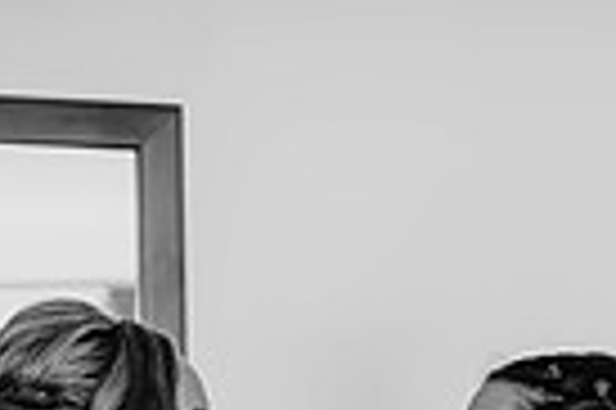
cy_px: 750
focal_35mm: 148
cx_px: 598
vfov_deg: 8.8
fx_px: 2529
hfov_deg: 13.7
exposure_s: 1/250
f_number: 2
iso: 400
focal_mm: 35
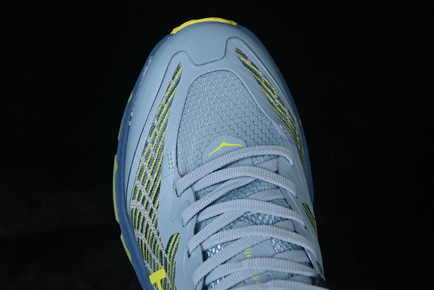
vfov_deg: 18.2
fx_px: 904
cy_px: 145
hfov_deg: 27.0
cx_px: 217
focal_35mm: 75
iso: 160
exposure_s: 1/80
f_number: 7.1
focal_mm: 50
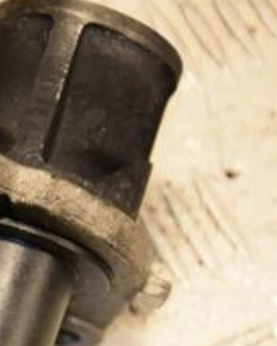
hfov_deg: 4.9
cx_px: -176
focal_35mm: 314
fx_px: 3218
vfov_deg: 6.2
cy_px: 211
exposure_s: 1/160
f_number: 5.3
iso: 800
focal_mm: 80
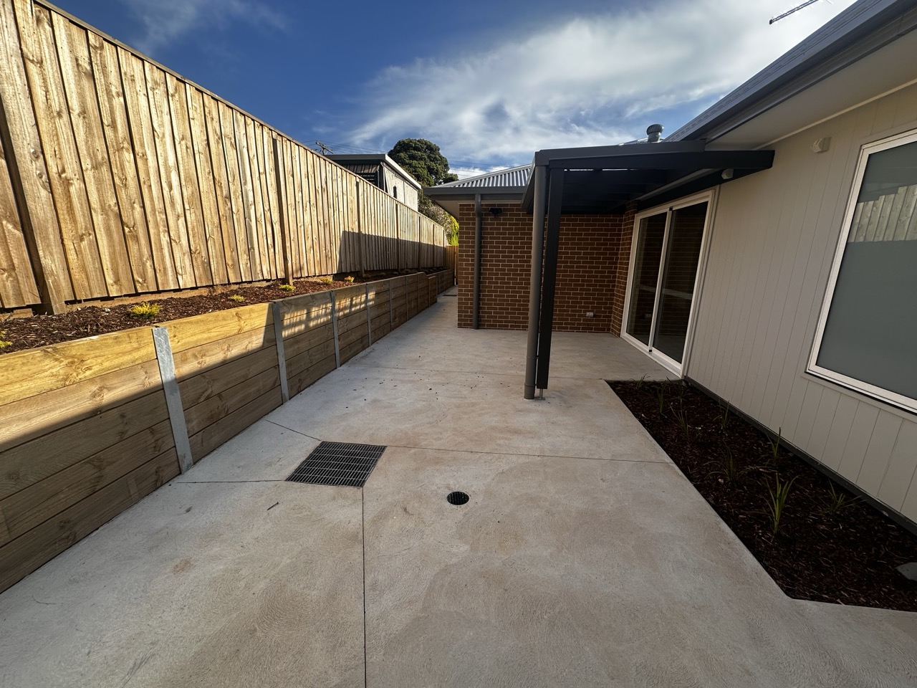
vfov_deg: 85.7
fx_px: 371
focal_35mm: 14
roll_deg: -0.7
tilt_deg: -12.5
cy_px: 344
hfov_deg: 102.1
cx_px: 458
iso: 40
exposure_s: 1/694
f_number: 2.2
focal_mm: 2.22
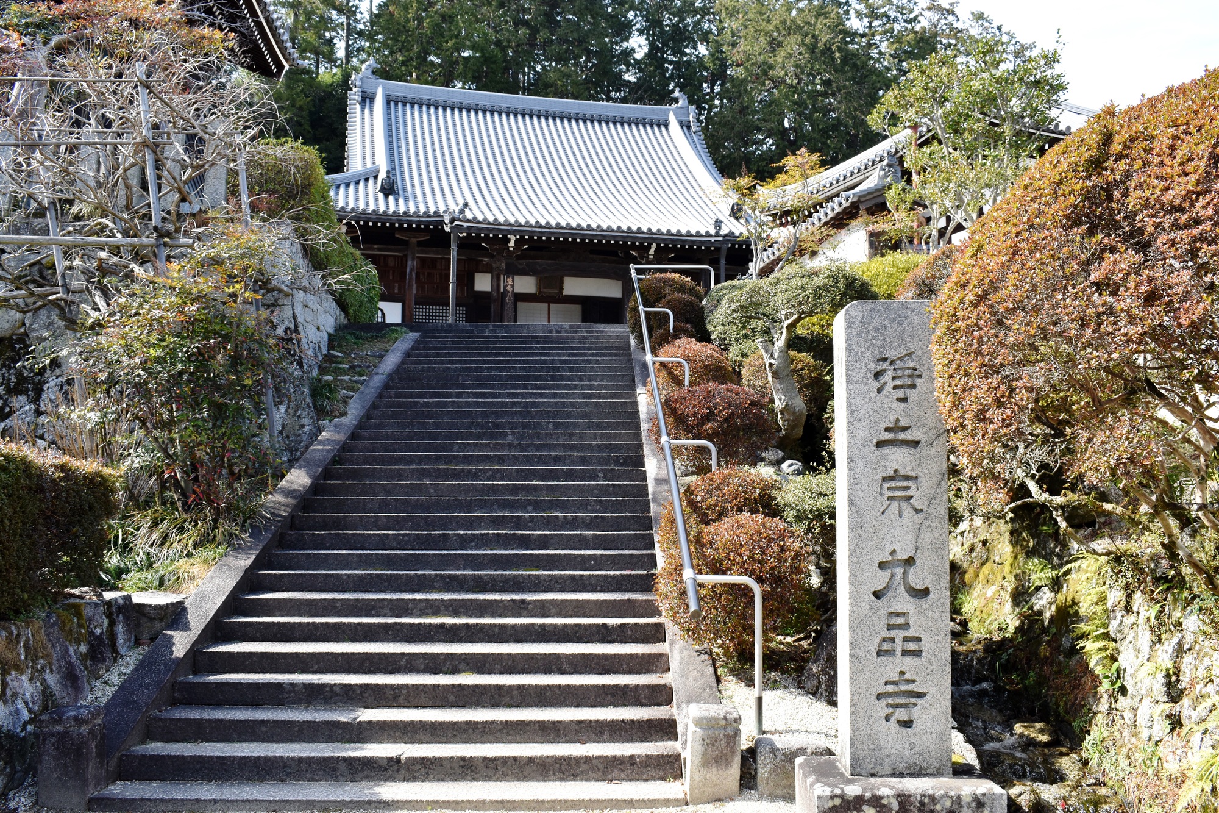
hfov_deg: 57.2
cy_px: 406
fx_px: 1117
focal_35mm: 33
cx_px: 610
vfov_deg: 40.0
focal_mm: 22
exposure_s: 1/250
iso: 320
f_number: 8
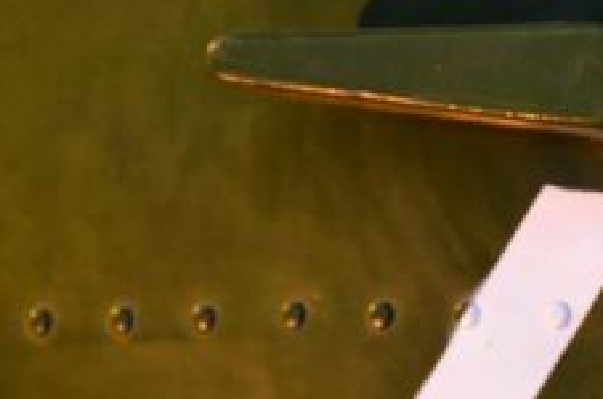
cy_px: 283
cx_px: 696
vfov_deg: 2.2
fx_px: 10607
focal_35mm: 635
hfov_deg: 3.3
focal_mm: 150
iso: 200
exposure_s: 1/3
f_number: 5.6
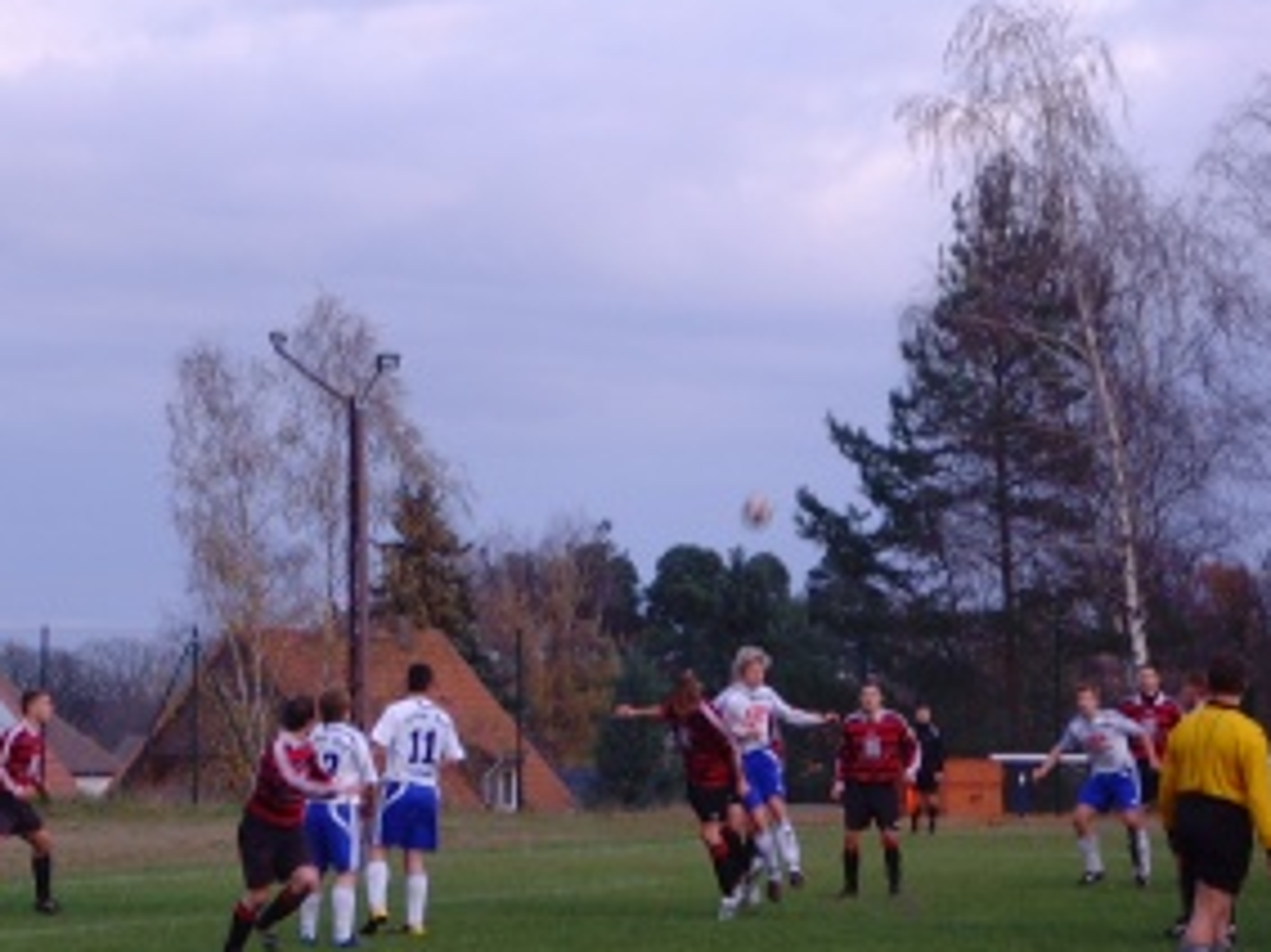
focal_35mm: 168
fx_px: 6166
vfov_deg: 8.8
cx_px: 189
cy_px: 469
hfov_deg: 11.7
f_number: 4.4
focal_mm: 16
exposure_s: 1/125
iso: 100
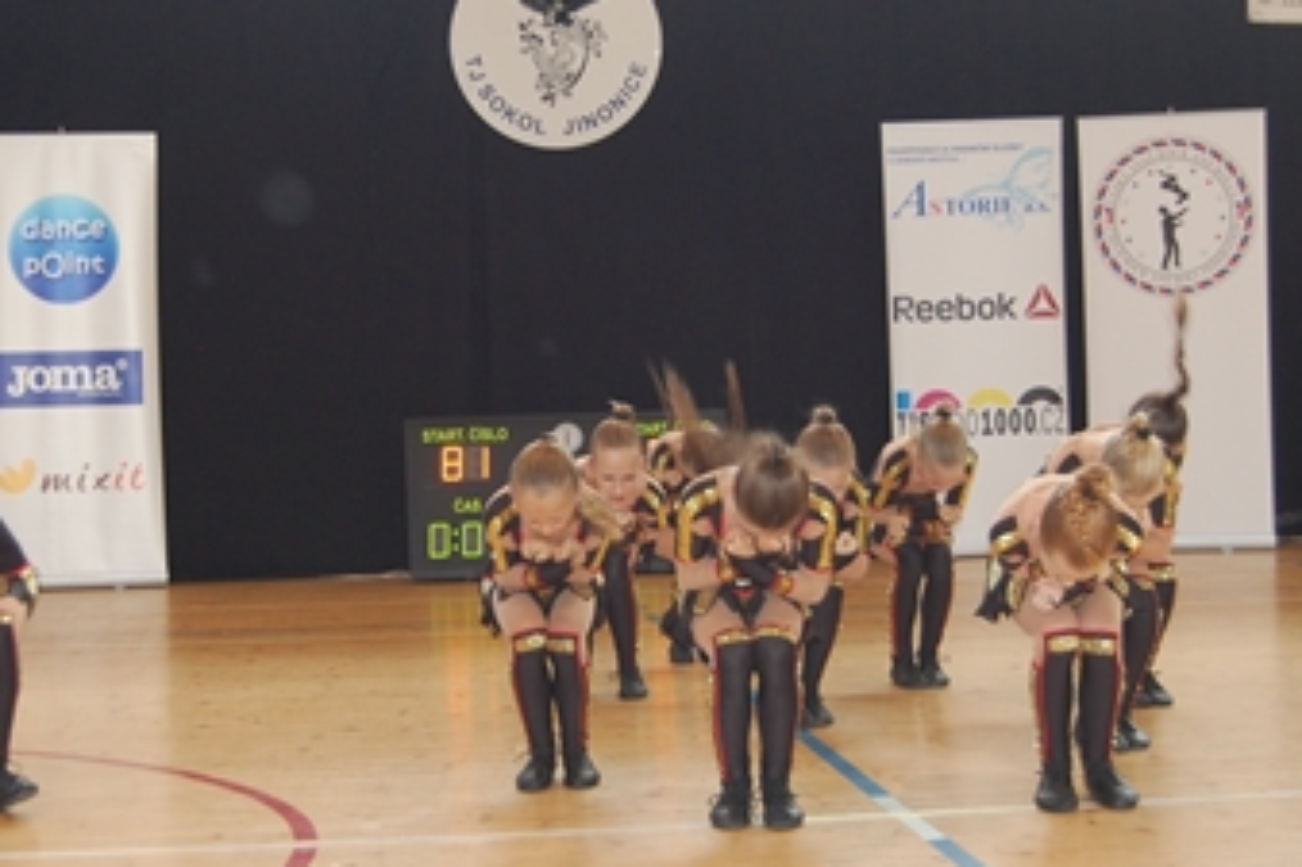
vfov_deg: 19.8
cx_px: 543
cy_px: 405
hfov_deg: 29.3
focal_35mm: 69
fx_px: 2485
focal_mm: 31
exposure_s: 1/60
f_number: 4.5
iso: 500
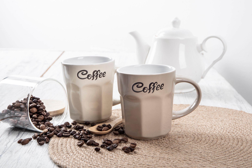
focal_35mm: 70
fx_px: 490
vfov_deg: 19.5
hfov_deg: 28.8
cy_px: 84
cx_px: 126
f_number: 13
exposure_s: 1/160
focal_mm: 70
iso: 100
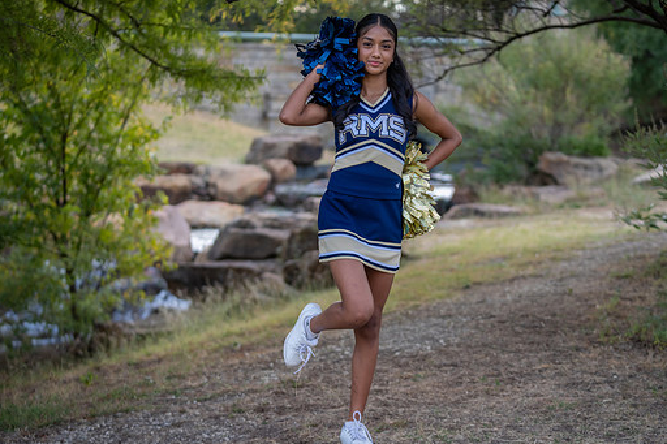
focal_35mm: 83
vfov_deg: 16.4
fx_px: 1537
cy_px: 208
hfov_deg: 24.5
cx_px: 371
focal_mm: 70
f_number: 2.8
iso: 160
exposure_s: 1/320
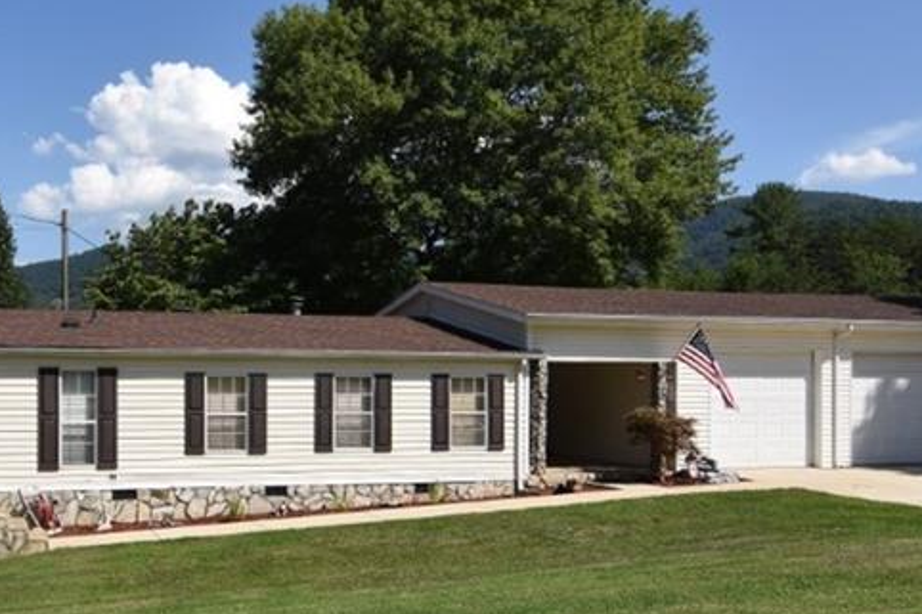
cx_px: 207
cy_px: 371
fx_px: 898
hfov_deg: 51.5
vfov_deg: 37.6
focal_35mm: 35
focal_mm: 11
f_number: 8
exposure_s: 1/500
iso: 250
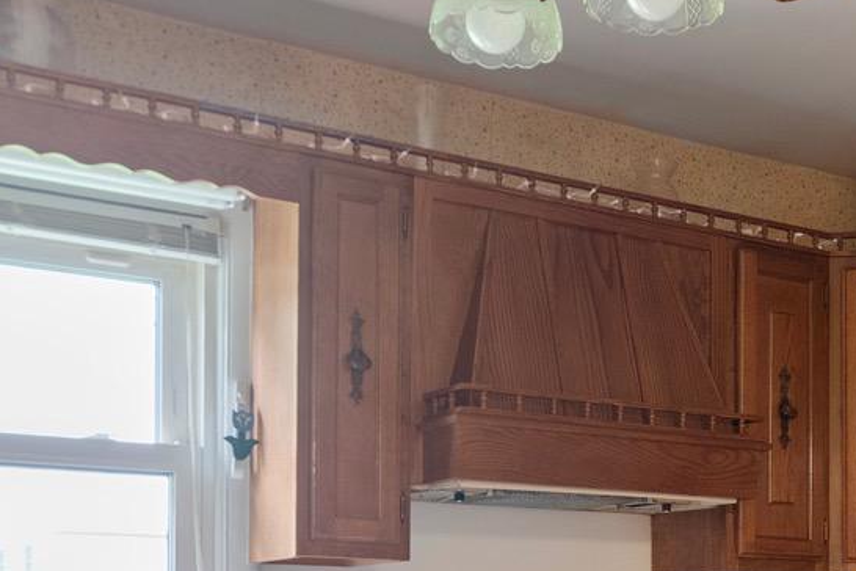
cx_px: 701
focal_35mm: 60
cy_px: 707
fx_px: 1427
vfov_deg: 20.9
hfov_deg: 32.4
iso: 500
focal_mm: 16
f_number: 4.5
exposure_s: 1/3
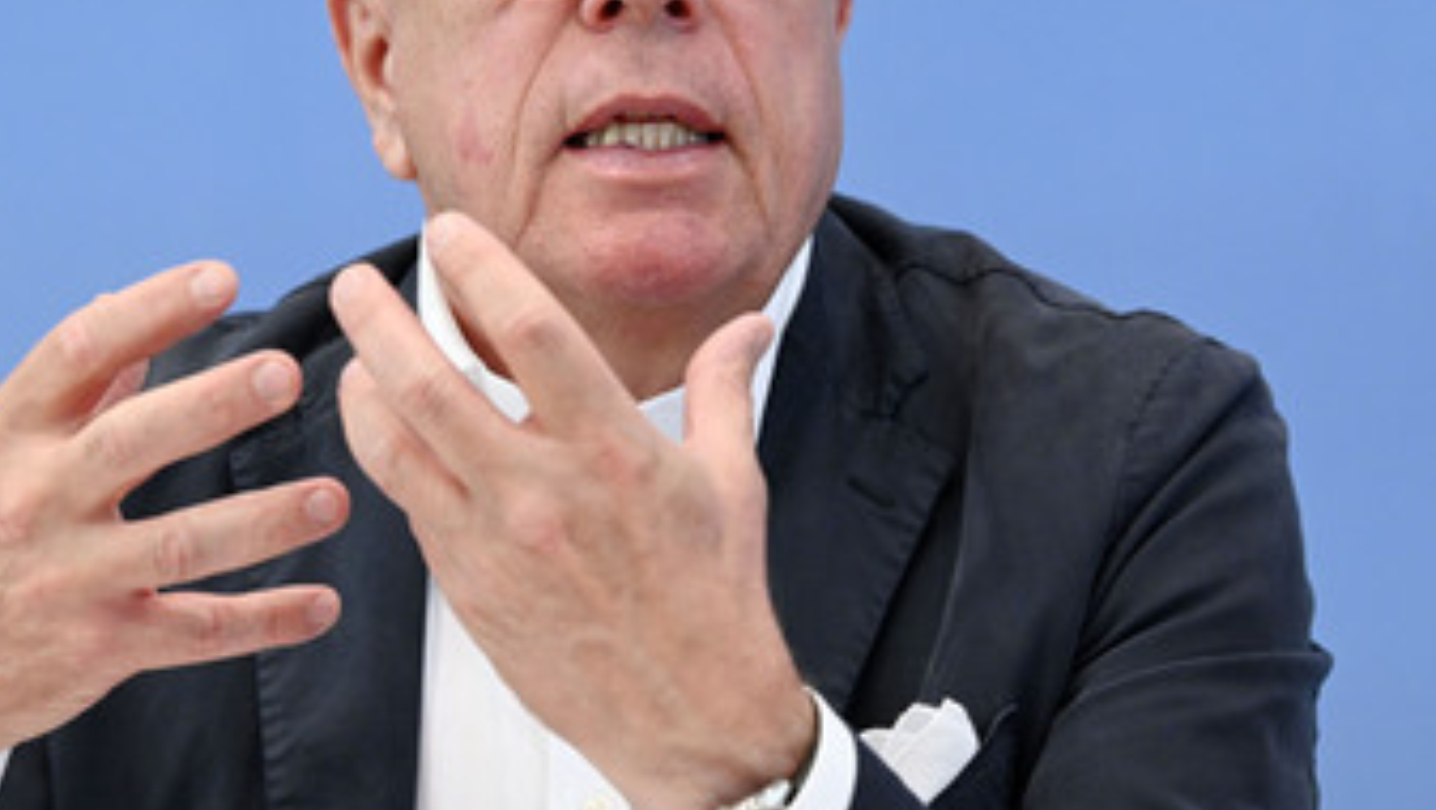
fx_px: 6934
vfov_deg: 6.7
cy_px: 205
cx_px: 629
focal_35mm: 182
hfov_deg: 11.8
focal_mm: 130
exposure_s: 1/800
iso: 4000
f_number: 5.6
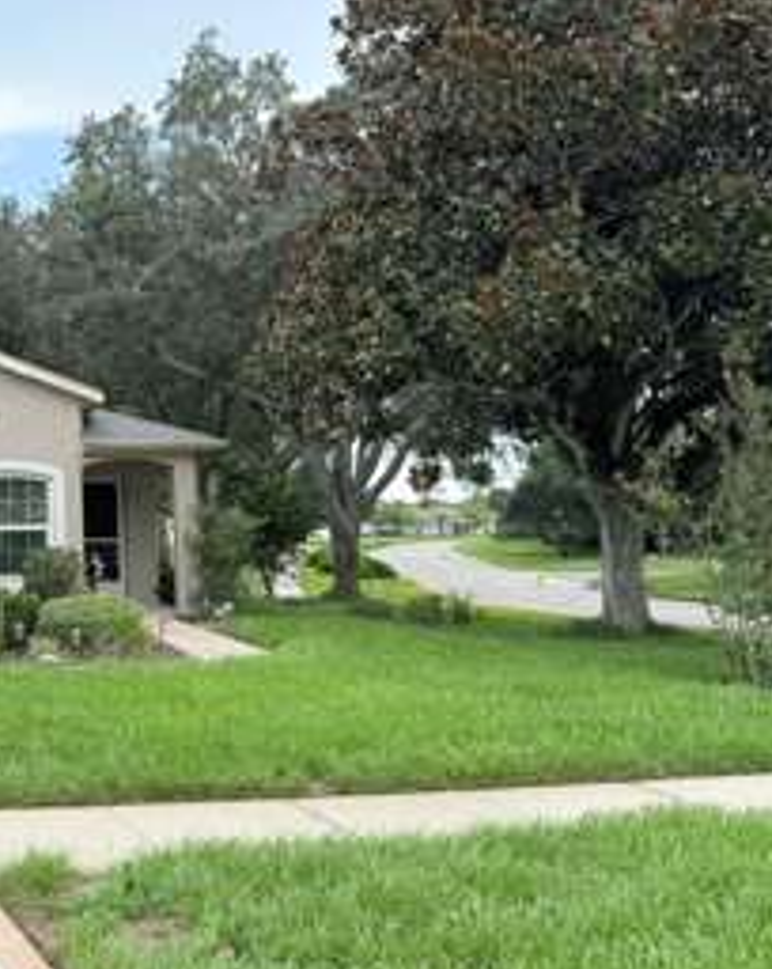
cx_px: -8
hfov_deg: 31.4
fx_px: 1260
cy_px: 367
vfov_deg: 41.8
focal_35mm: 44
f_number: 1.78
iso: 80
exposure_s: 1/3584
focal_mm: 6.76
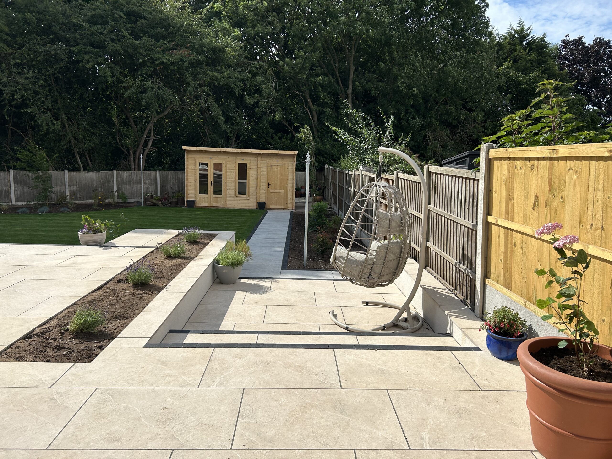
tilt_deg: -9.4
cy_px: 230
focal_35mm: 26
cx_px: 306
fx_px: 460
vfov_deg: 53.1
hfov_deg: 67.3
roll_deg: -1.3
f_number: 1.5
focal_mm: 5.7
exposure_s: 1/4831
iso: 50
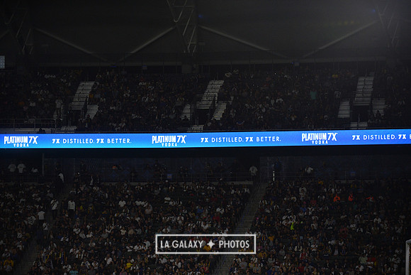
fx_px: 1370
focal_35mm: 120
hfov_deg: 17.1
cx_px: 206
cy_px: 138
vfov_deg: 11.4
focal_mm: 120
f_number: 2.8
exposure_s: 1/3200
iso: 1600
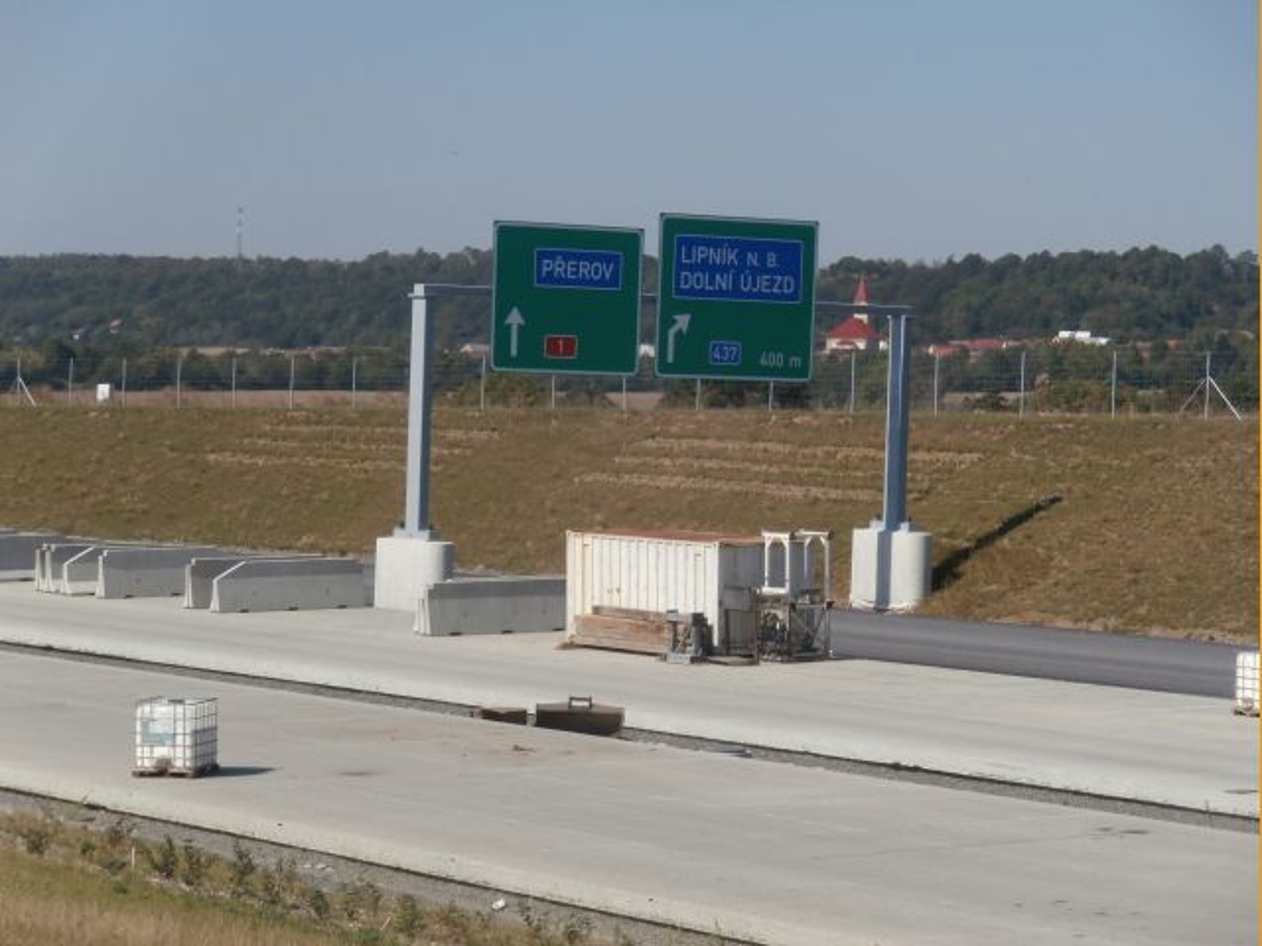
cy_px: 473
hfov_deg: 14.4
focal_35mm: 137
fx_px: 4995
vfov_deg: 10.8
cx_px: 631
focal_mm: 24.17
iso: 100
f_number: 5.7
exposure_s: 1/640
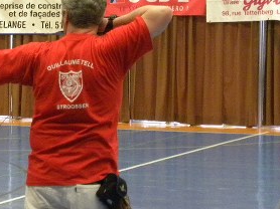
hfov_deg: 10.1
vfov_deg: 7.6
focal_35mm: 196
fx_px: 1584
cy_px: 65
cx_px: 36
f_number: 4
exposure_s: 1/25
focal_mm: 15.1
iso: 400
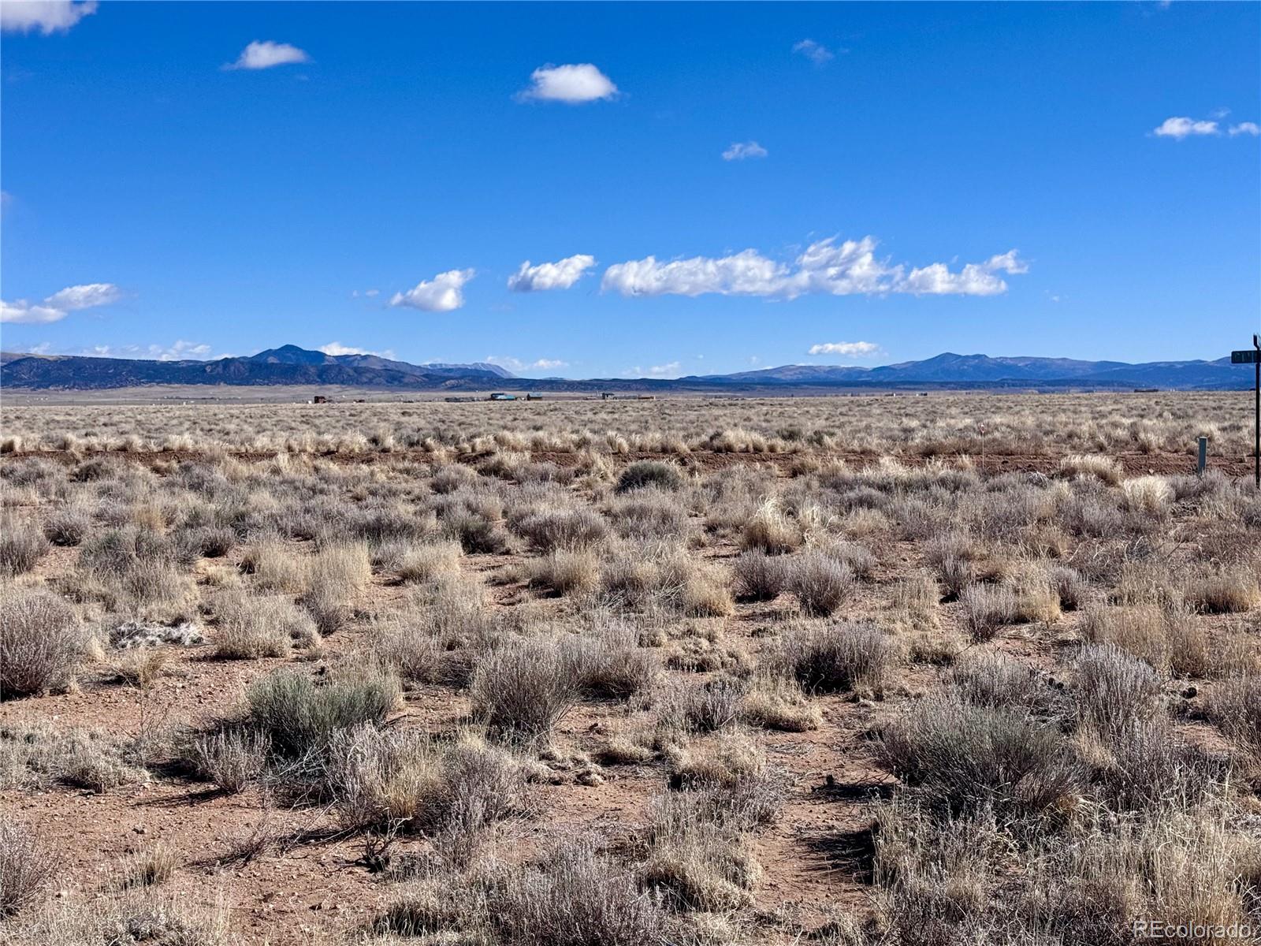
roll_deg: +0.5
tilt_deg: -2.7
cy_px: 473
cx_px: 630
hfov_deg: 39.7
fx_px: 1749
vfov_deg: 30.3
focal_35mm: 48
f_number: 1.78
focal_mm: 6.76
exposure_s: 1/9009
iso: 80
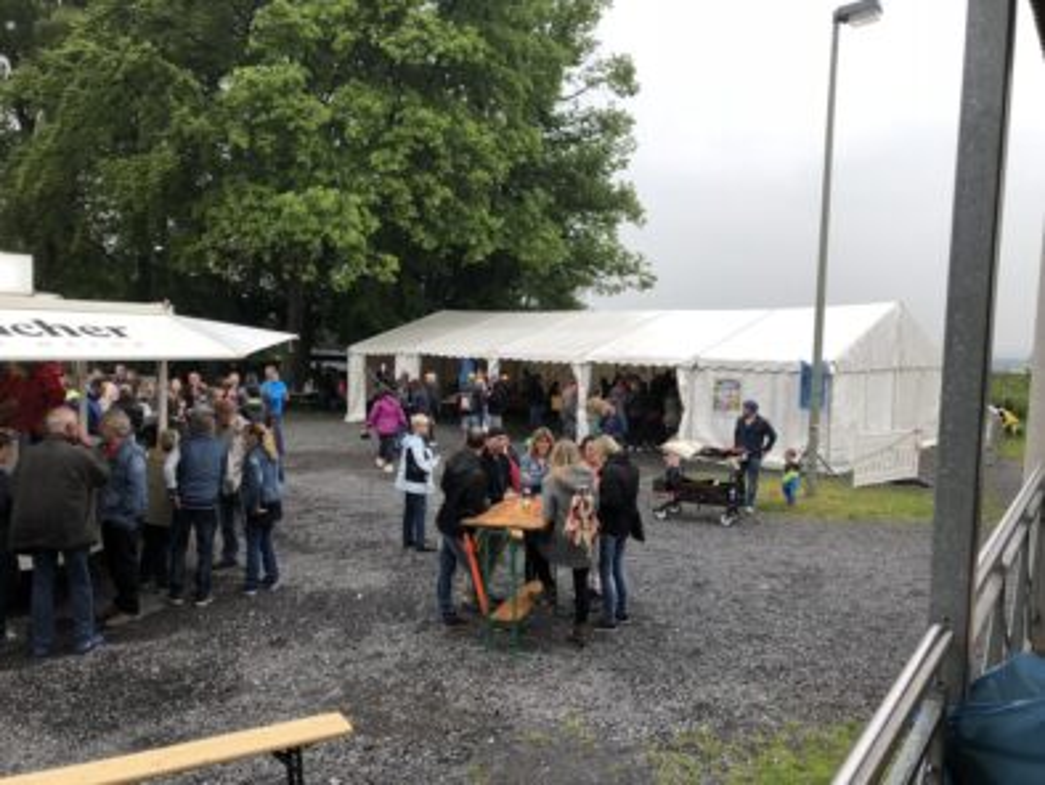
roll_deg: -1.9
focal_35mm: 28
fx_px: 846
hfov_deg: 63.4
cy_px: 392
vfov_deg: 49.8
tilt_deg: -3.8
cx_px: 522
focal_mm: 4
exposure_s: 1/101
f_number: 1.8
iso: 20
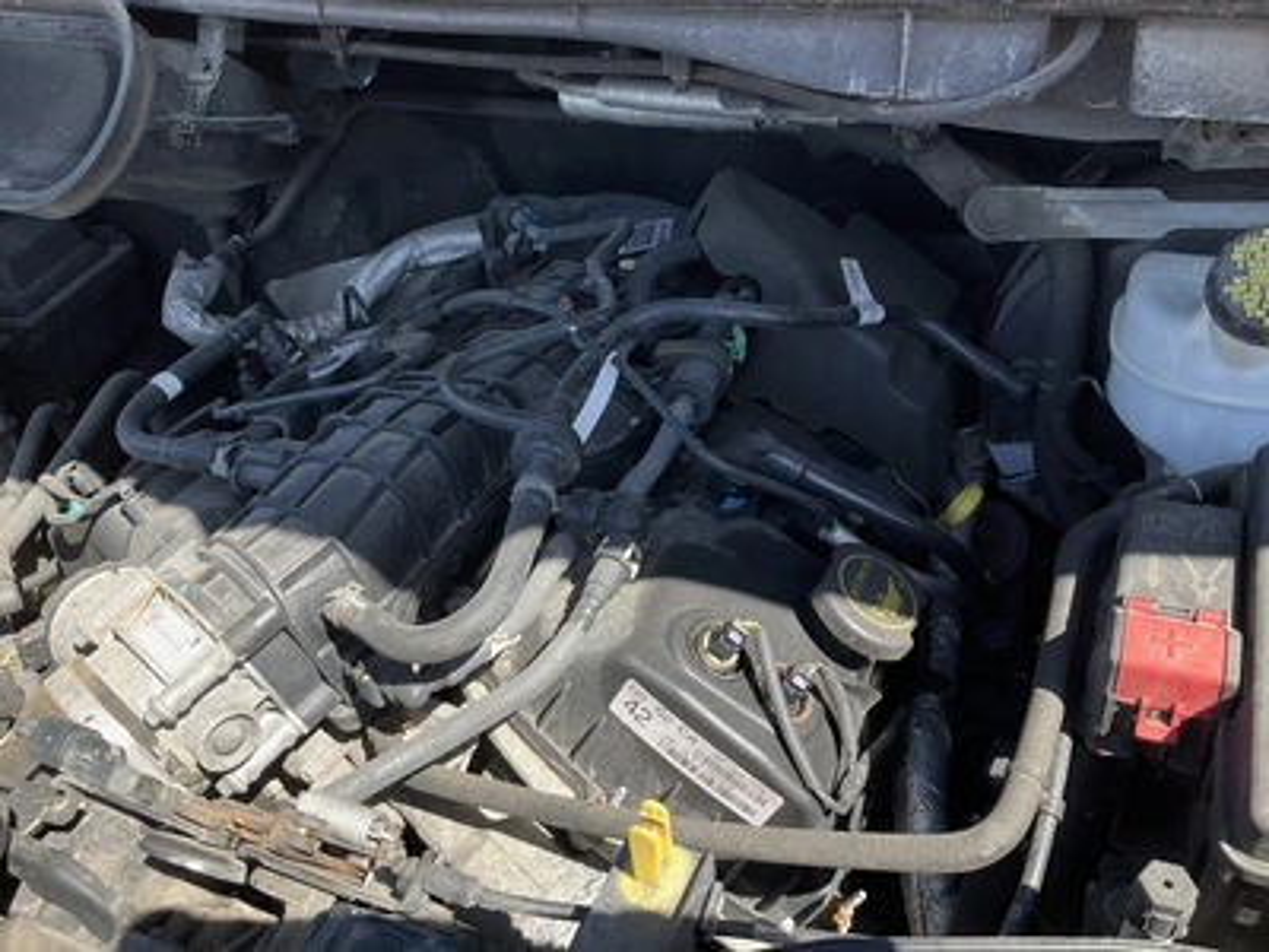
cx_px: 634
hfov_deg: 61.7
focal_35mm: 29
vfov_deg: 48.2
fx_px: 1063
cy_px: 476
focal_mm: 3
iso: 25
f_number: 1.8
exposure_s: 1/391
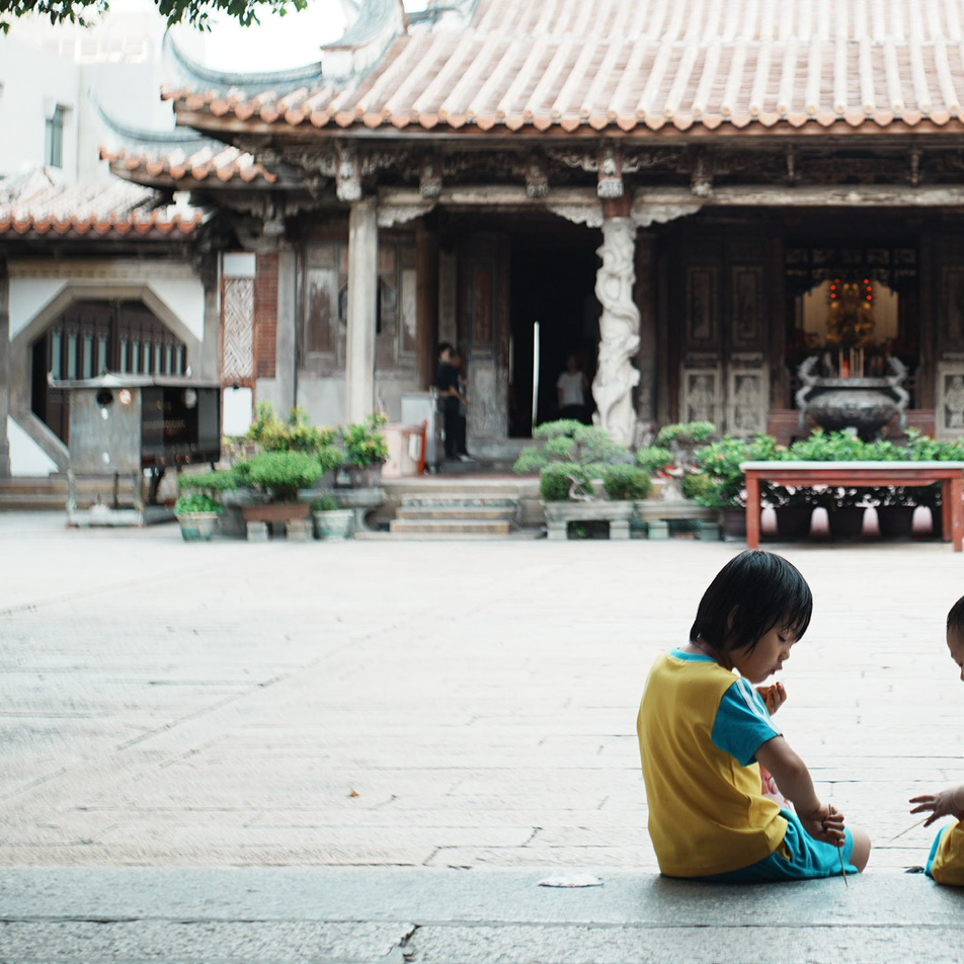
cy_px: 293
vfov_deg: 23.8
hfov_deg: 23.5
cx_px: 828
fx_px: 2268
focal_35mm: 72
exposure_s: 1/200
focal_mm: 35
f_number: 2
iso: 100
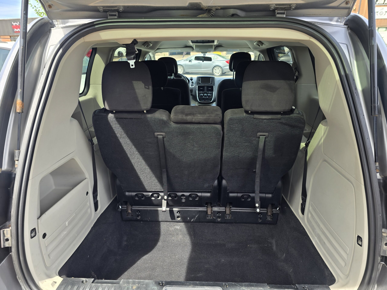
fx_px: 257
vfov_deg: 58.9
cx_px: 194
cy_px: 145
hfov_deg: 73.9
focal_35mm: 23
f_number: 1.7
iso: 20
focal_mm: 6.3
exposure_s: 1/180
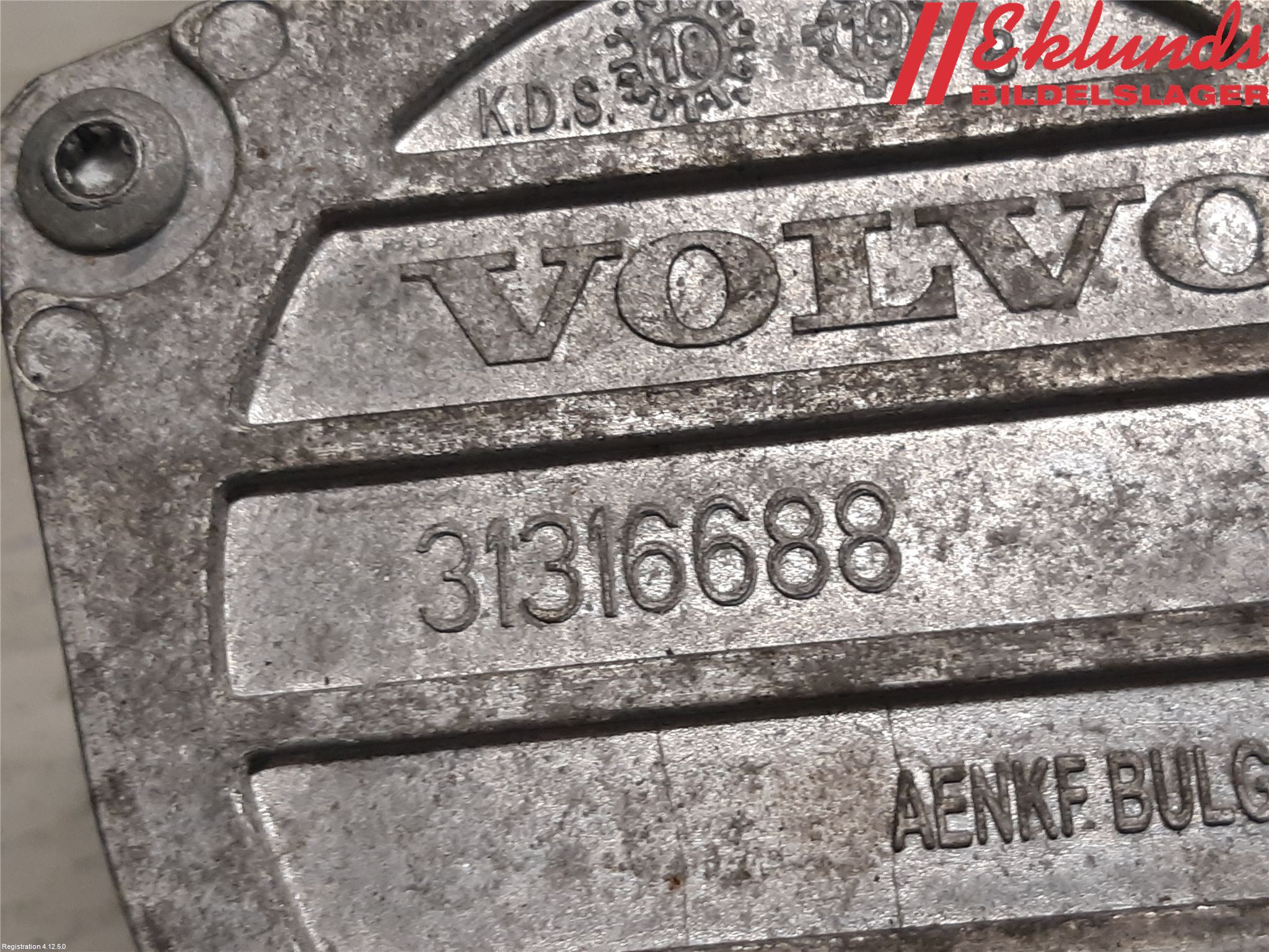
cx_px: 634
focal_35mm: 26
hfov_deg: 67.3
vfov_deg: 53.1
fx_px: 953
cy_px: 476
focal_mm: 3.93
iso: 100
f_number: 1.7
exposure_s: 1/50
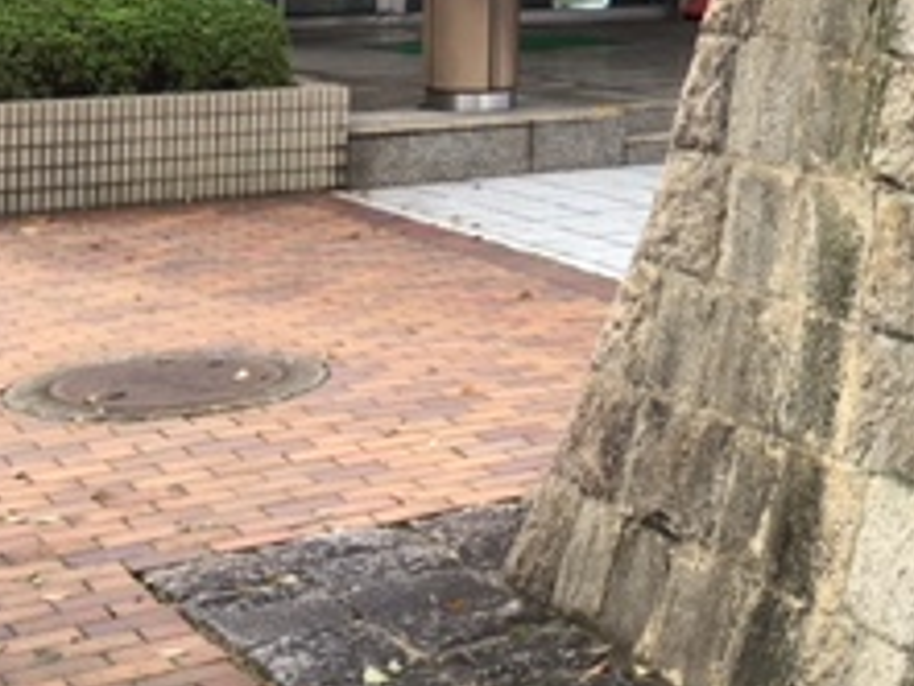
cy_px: -128
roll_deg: -0.3
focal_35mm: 84
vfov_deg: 16.9
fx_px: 2219
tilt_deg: +0.7
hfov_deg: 21.8
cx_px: 1059
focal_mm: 4.15
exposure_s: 1/263
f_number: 2.2
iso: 25
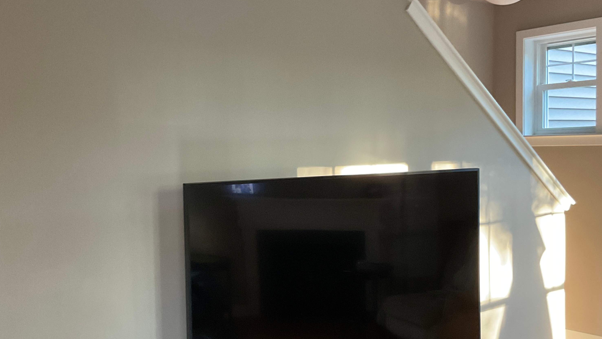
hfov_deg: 47.4
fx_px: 686
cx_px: 305
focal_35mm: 43
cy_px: 193
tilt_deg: -2.1
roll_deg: +1.6
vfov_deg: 27.7
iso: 250
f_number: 1.8
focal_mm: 3
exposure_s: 1/40
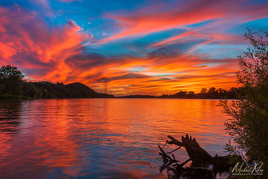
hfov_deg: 69.4
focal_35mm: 26
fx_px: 194
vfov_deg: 49.6
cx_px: 134
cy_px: 90
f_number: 13
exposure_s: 1/3
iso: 64
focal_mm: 26
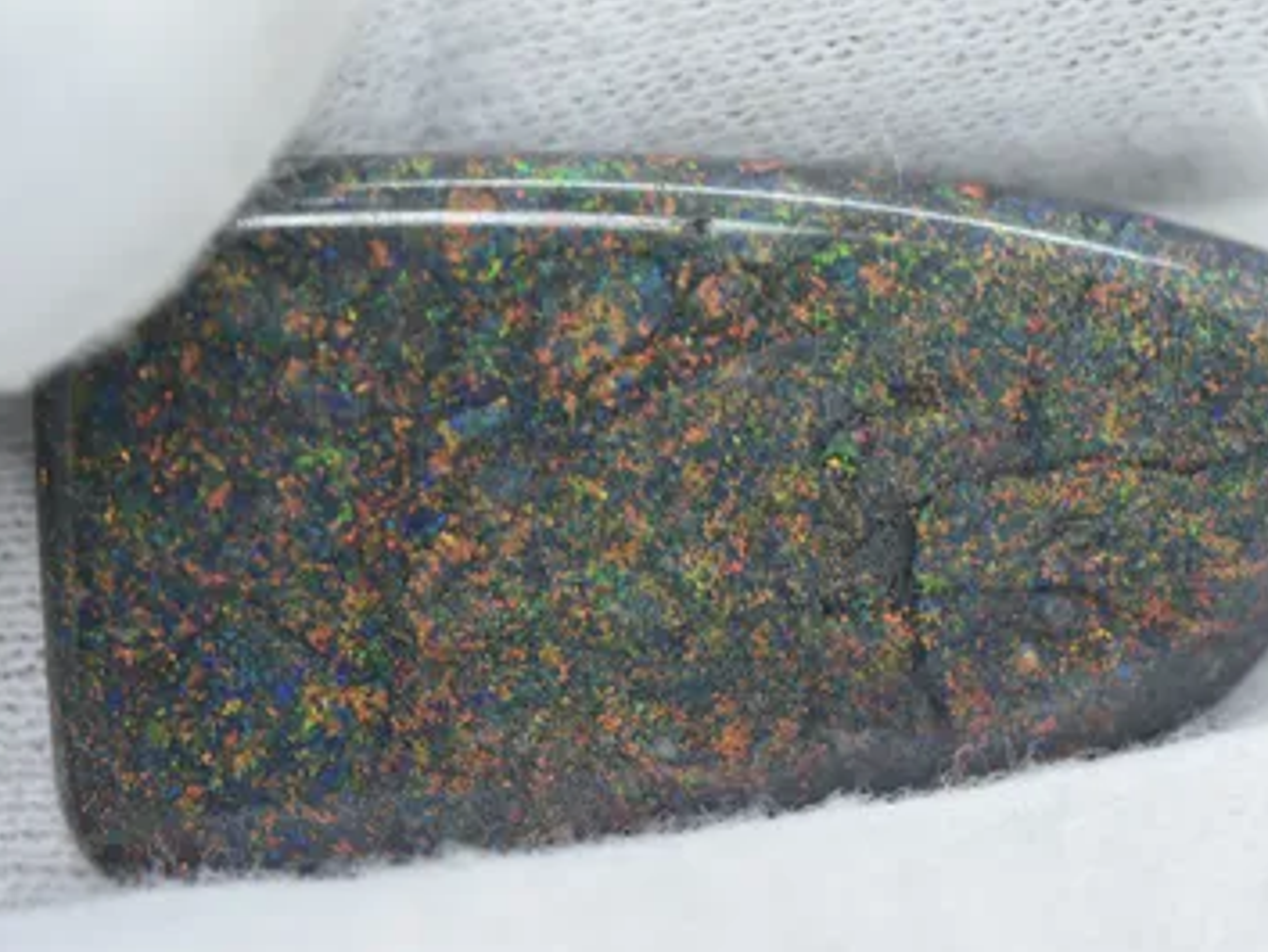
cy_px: 476
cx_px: 682
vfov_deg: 8.7
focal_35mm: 172
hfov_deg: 11.5
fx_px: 6286
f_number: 5.6
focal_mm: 105
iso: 400
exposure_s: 1/125
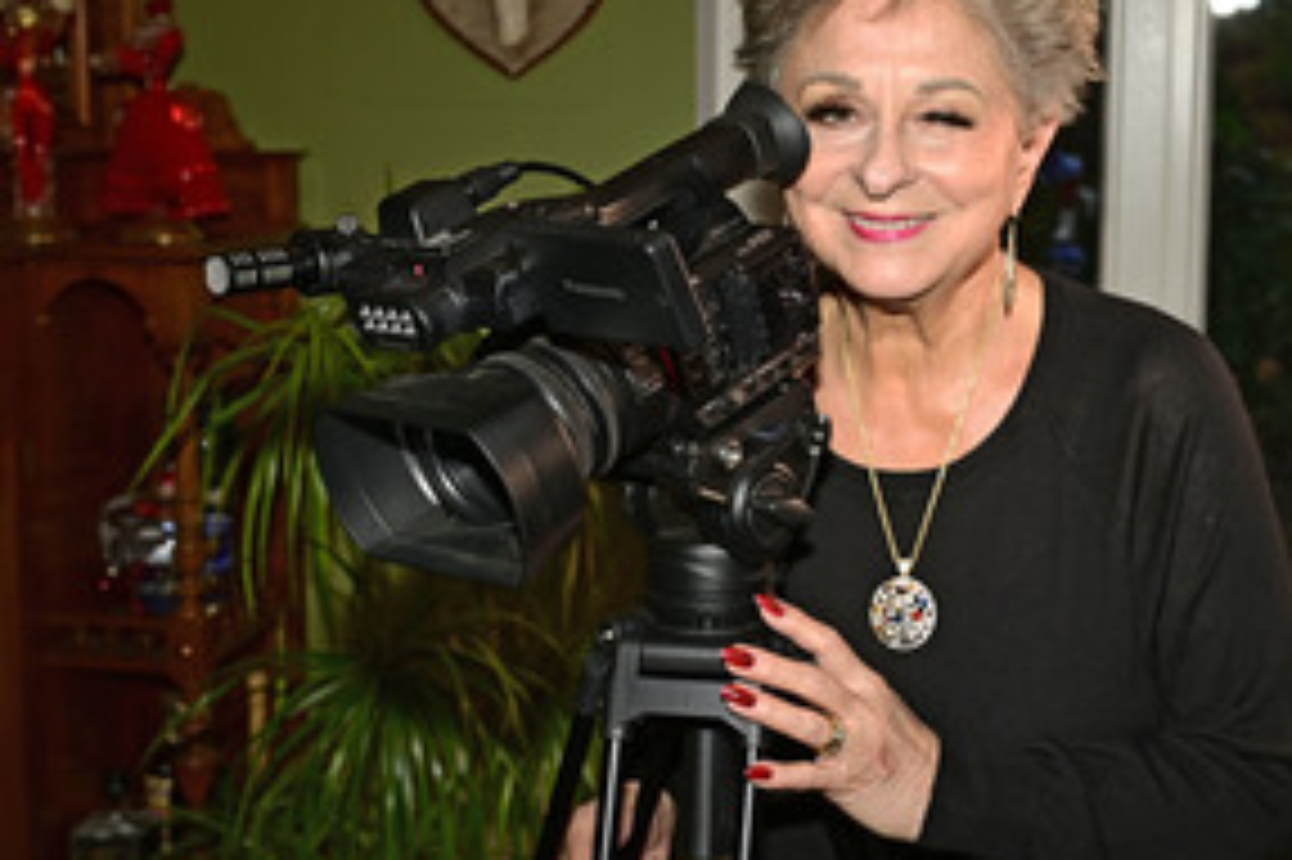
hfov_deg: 36.0
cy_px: 405
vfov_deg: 24.6
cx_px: 835
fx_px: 1973
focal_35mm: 55
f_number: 5.6
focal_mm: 35
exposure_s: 1/200
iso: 1000
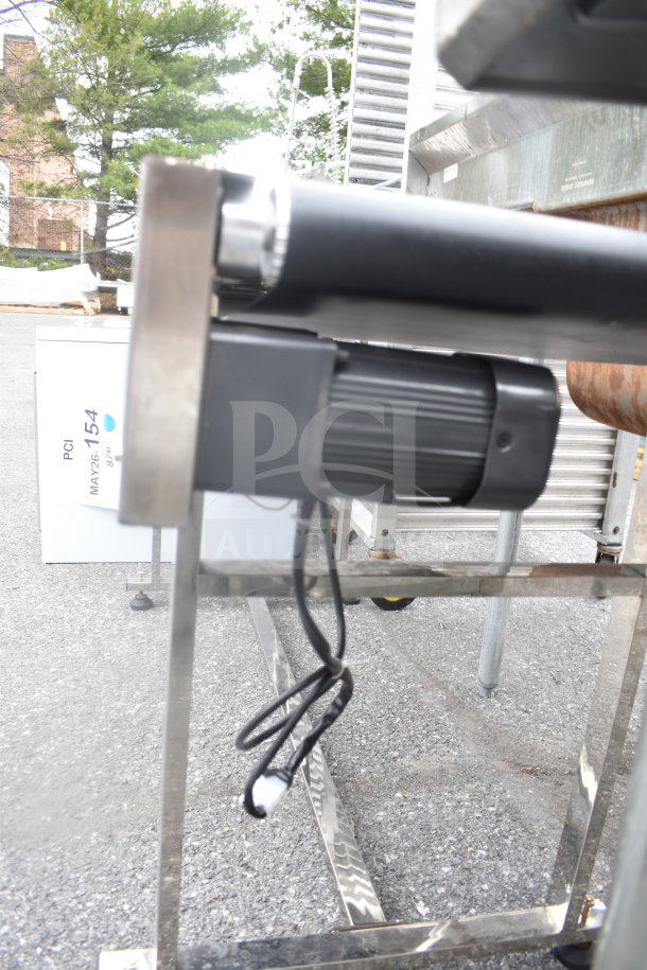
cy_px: 485
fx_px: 728
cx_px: 324
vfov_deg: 67.4
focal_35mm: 27
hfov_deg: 47.9
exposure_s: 1/60
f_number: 4
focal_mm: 18
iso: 200
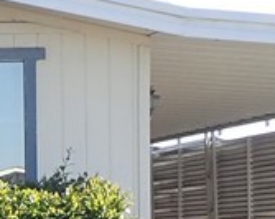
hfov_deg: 11.5
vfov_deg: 10.0
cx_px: -280
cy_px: 318
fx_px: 1219
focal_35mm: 150
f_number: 2.8
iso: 100
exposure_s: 1/500
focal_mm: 4.5
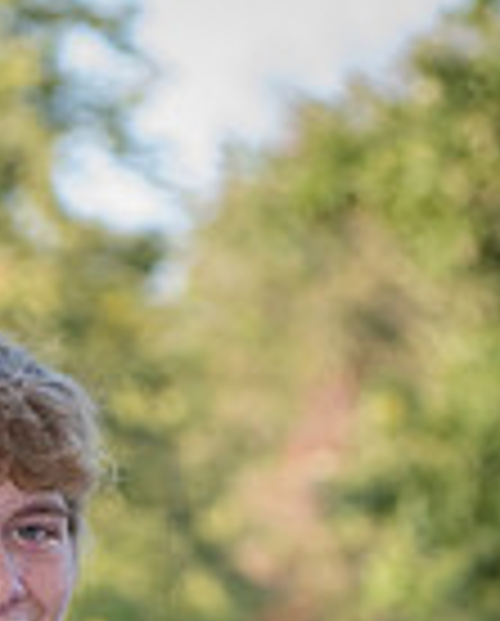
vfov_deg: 7.7
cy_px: 954
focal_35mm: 244
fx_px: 4499
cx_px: -9
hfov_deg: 6.3
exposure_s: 1/640
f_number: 4.5
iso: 800
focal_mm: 80
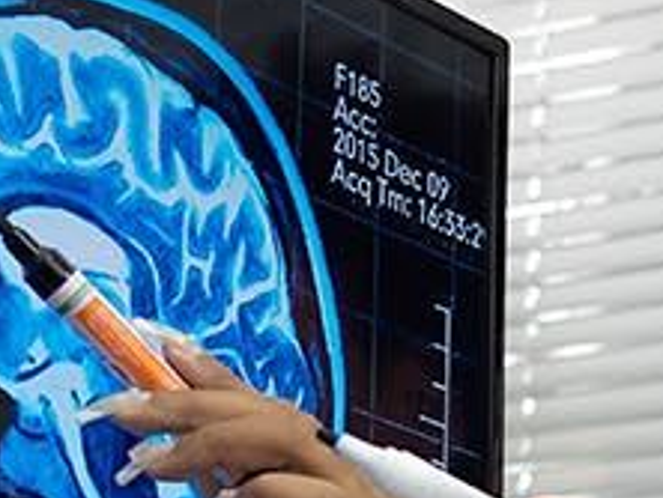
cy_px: 713
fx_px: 4352
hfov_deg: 8.5
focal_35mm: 227
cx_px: 989
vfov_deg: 6.5
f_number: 3.2
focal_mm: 35
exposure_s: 1/250
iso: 1600
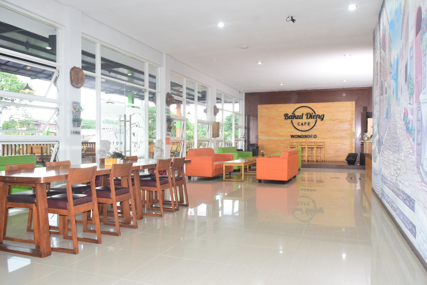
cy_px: 142
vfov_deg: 47.9
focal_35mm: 27
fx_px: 320
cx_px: 214
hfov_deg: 67.4
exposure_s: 1/30
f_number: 8
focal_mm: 18
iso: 2500
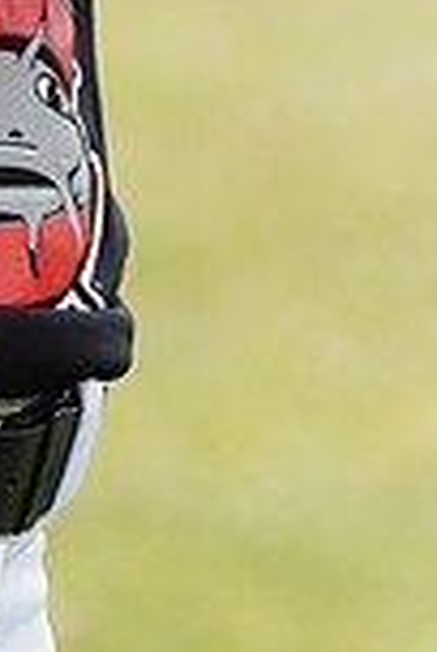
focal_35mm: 751
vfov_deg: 2.7
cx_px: -263
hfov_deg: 1.8
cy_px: -459
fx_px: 13612
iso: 100
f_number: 5.6
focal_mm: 197
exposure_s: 1/250
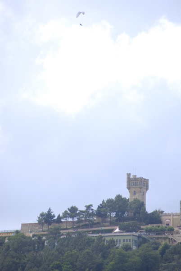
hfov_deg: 4.6
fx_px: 2255
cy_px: 136
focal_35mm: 300
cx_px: 90
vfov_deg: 6.9
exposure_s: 1/640
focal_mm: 200
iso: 400
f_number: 5.6
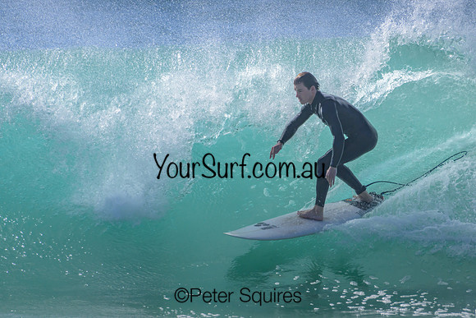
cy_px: 159
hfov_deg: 2.1
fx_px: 13225
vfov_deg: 1.4
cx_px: 238
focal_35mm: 1000
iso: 900
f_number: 11
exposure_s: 1/2000
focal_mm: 1000
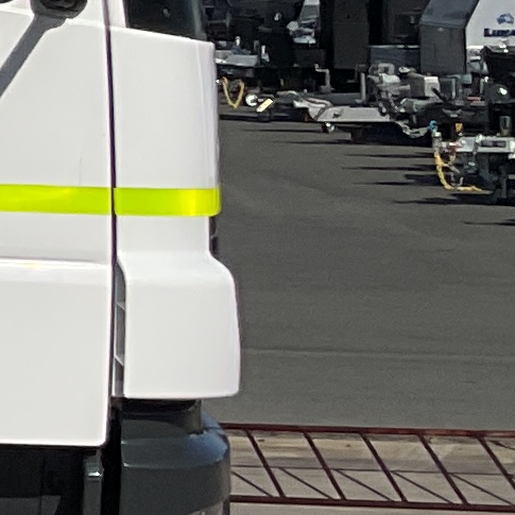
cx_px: -1385
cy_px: -41
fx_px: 3585
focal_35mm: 213
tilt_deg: +0.7
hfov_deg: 6.8
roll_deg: -0.4
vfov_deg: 8.2
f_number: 1.8
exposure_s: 1/5814
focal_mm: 3
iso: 16
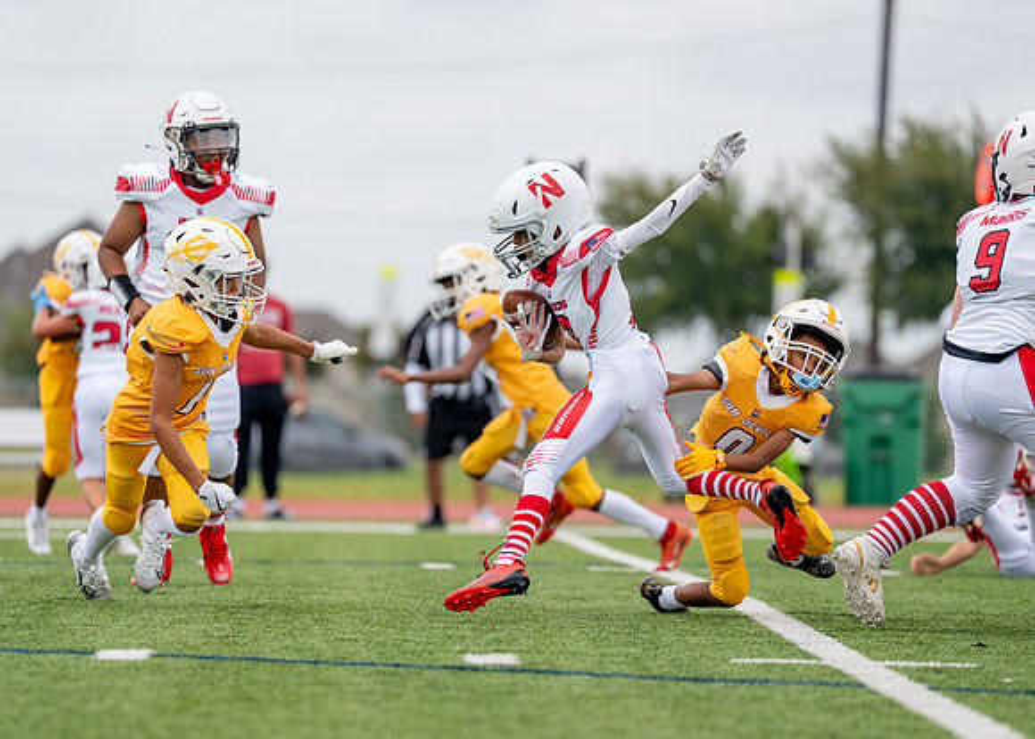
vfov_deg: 5.1
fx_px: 8239
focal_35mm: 280
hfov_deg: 7.2
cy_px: 403
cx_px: 489
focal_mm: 200
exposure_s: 1/2000
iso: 400
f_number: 2.8
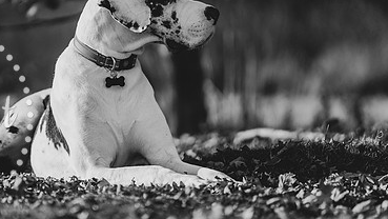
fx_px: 3387
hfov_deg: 6.6
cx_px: 98
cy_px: 63
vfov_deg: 3.7
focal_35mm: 329
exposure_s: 1/3200
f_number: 2.8
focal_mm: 200
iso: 200
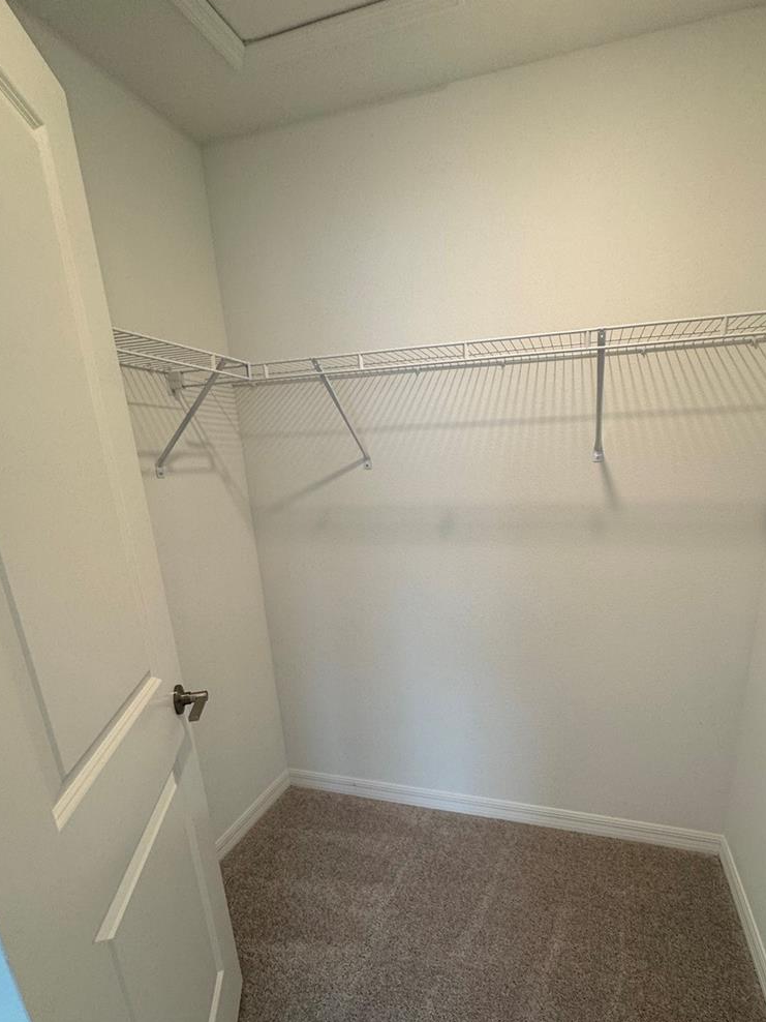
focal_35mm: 17
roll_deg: +2.5
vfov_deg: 90.1
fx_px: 502
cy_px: 604
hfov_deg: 74.3
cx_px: 441
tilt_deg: -15.8
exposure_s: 1/120
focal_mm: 2.22
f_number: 2.2
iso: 160
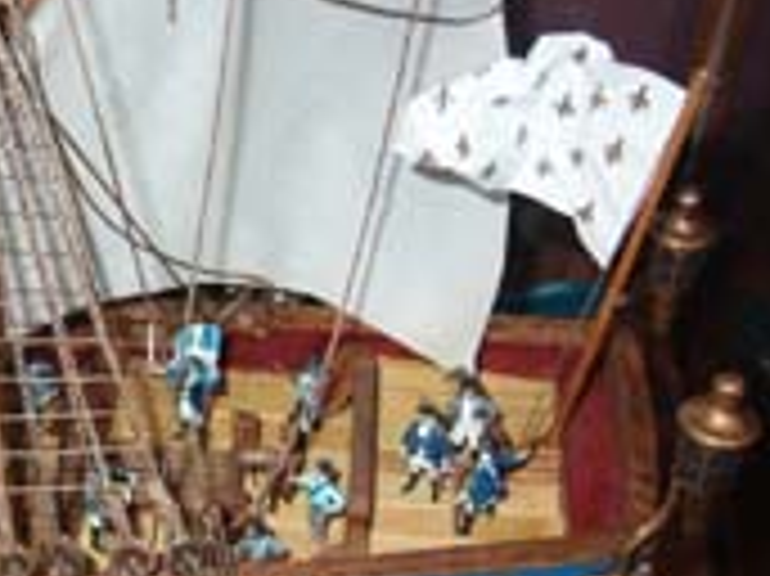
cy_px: 396
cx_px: 70
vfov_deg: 20.9
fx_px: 1556
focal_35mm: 70
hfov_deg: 26.8
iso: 100
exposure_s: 1/60
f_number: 2.8
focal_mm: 5.8
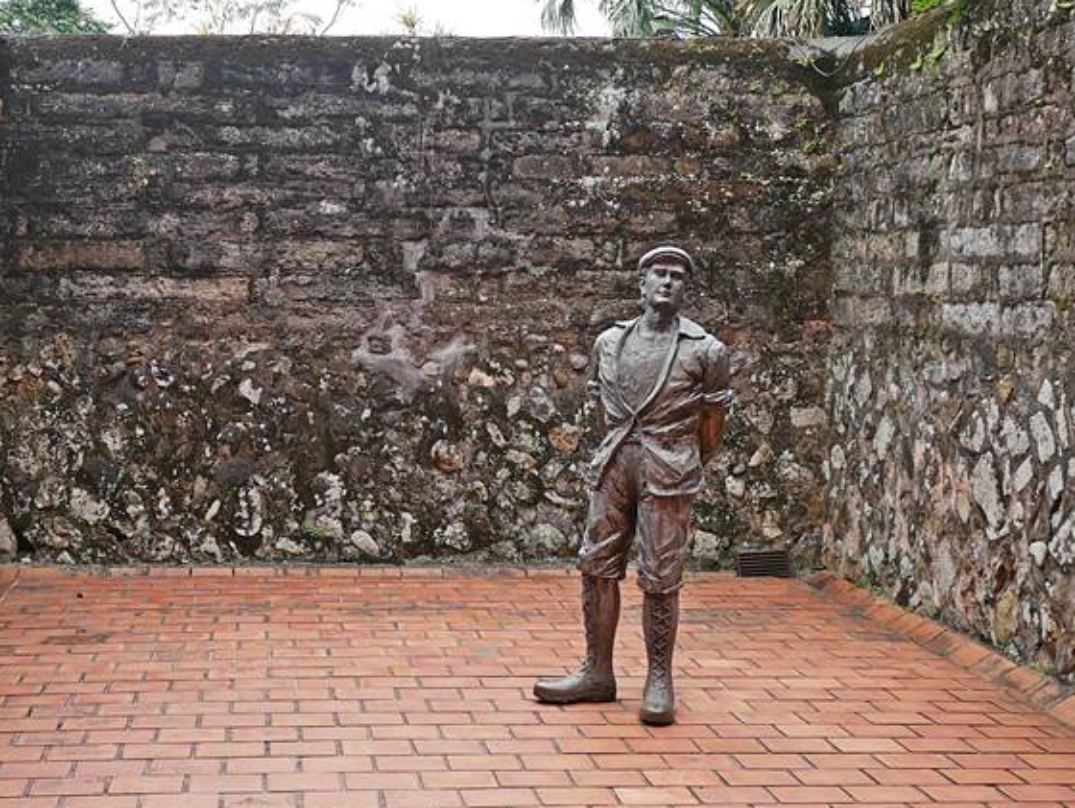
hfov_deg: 37.7
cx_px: 340
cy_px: 371
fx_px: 1554
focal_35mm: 50
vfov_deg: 29.1
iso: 200
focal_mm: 14
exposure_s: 1/640
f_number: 3.2
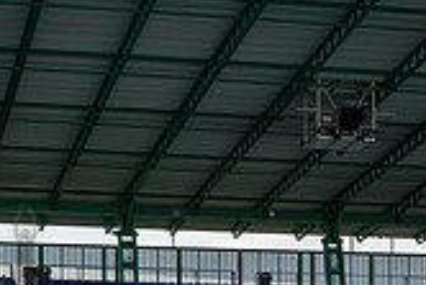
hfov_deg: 23.1
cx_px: 23
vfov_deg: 14.4
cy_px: 492
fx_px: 1007
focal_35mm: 85
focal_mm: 24
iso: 400
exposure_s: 1/1600
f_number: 5.6
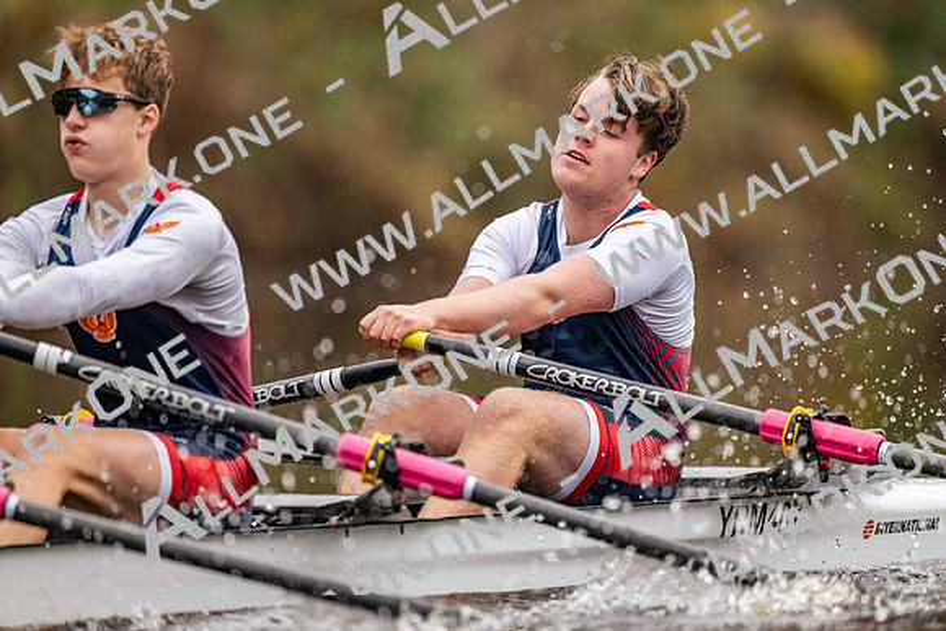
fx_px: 15770
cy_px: 316
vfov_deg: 2.3
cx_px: 473
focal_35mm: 600
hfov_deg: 3.4
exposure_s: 1/2500
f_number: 4
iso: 3200
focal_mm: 600
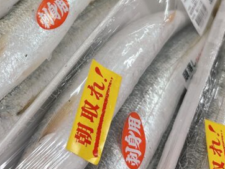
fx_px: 448
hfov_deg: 27.7
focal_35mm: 69
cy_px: -8
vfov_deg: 20.5
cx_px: 47
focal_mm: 5.96
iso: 80
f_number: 1.6
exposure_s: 1/120
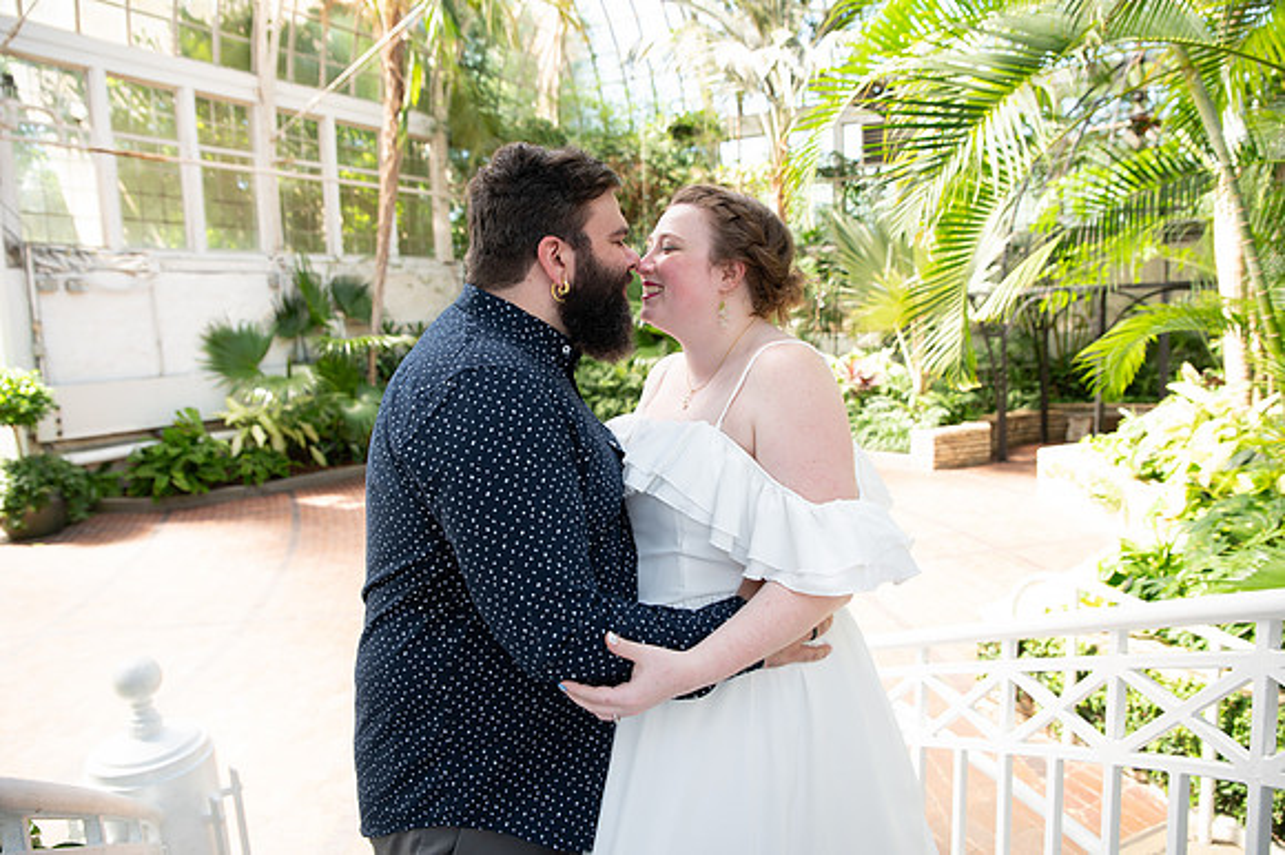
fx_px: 865
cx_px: 649
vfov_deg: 52.6
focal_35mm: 24
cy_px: 432
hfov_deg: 73.2
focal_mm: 24
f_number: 3.2
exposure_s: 1/125
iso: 250
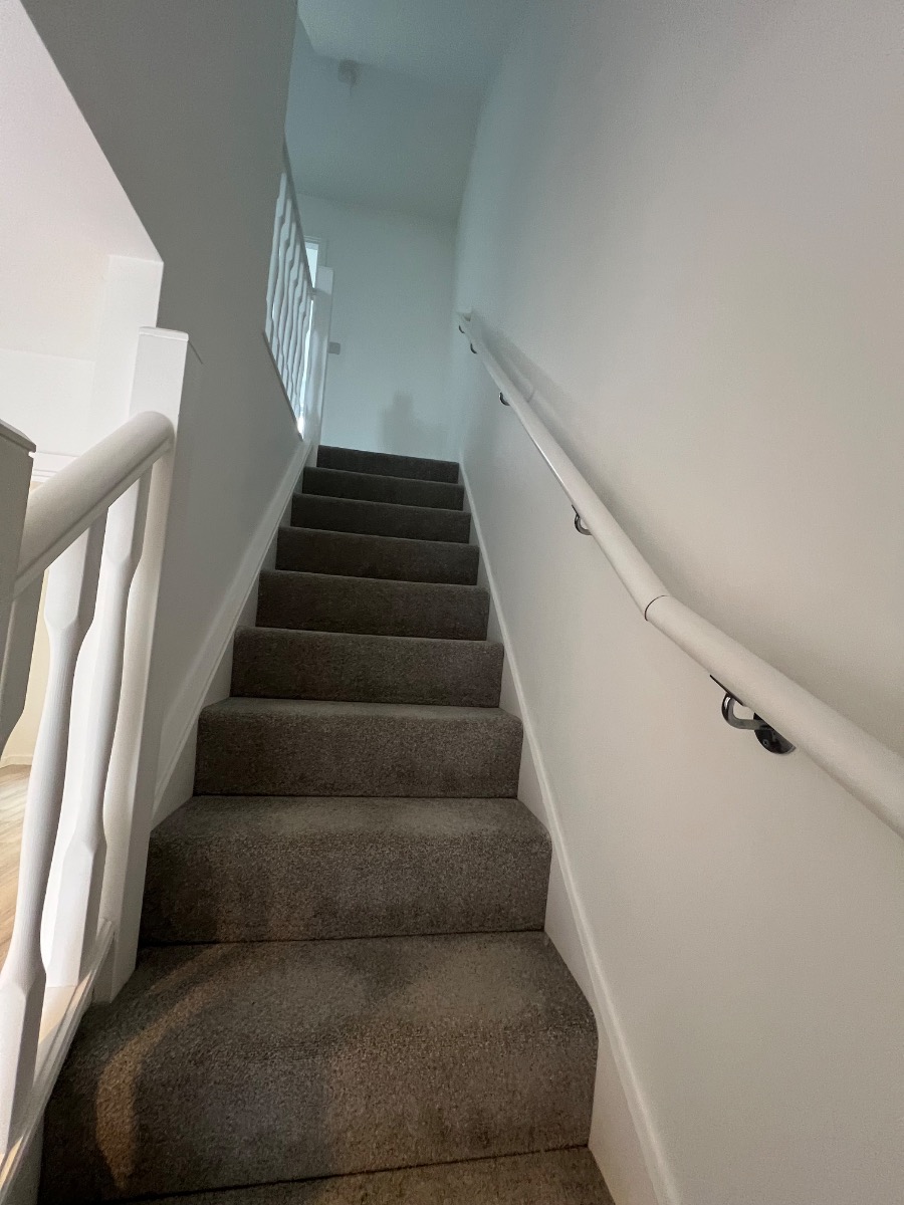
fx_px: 453
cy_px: 602
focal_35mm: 13
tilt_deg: +7.8
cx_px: 452
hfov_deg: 89.9
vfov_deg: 106.2
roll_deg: -3.8
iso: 250
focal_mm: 1.57
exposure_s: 1/50
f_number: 1.8
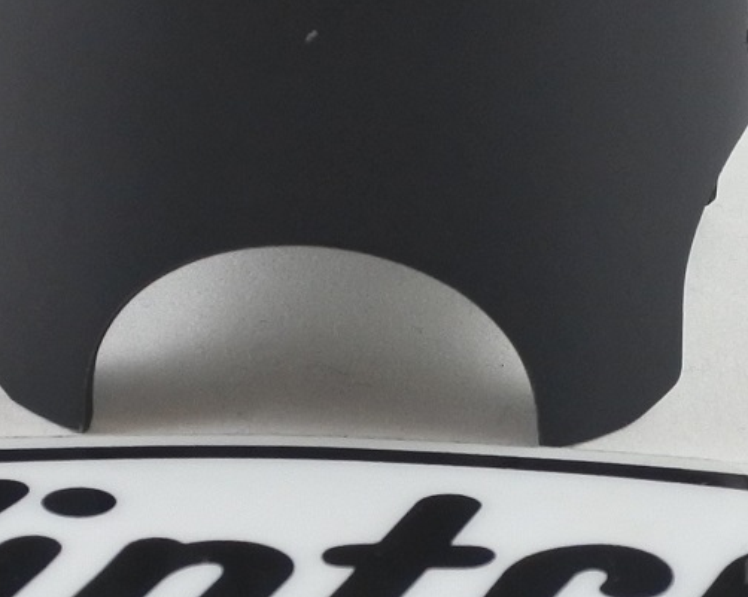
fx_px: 2655
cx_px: 349
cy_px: -3
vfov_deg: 12.7
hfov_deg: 16.0
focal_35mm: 120
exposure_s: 1/125
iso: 400
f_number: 4
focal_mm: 14
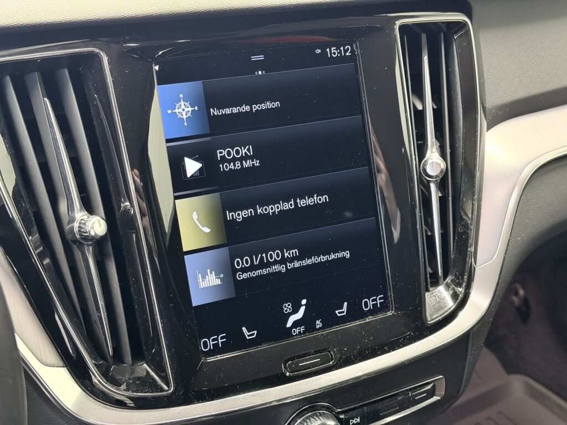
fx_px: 786
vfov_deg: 30.3
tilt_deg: -25.4
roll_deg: -1.7
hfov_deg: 39.7
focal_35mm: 48
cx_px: 284
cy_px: 212
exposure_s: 1/25
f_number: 1.78
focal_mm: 6.76
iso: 640
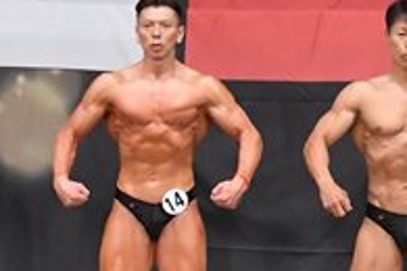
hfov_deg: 4.9
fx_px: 4714
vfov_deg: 3.3
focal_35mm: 417
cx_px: 168
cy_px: 140
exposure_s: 1/400
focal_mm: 70
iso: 5000
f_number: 5.6
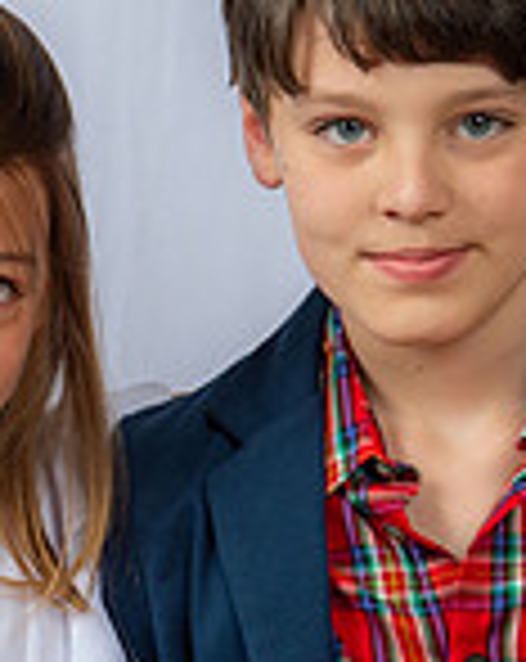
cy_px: 617
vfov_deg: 8.4
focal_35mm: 230
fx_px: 4490
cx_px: 36
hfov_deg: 6.7
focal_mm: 62
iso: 250
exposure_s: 1/200
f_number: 6.3
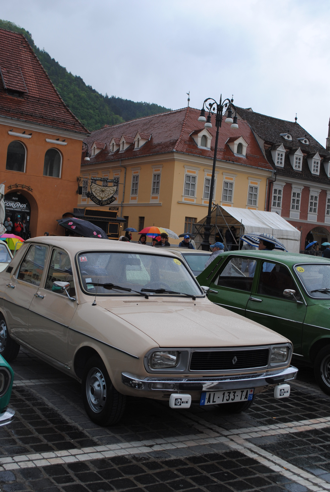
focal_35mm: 45
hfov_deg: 29.9
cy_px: 246
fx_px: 617
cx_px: 165
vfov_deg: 43.6
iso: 100
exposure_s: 1/200
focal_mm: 30
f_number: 7.1
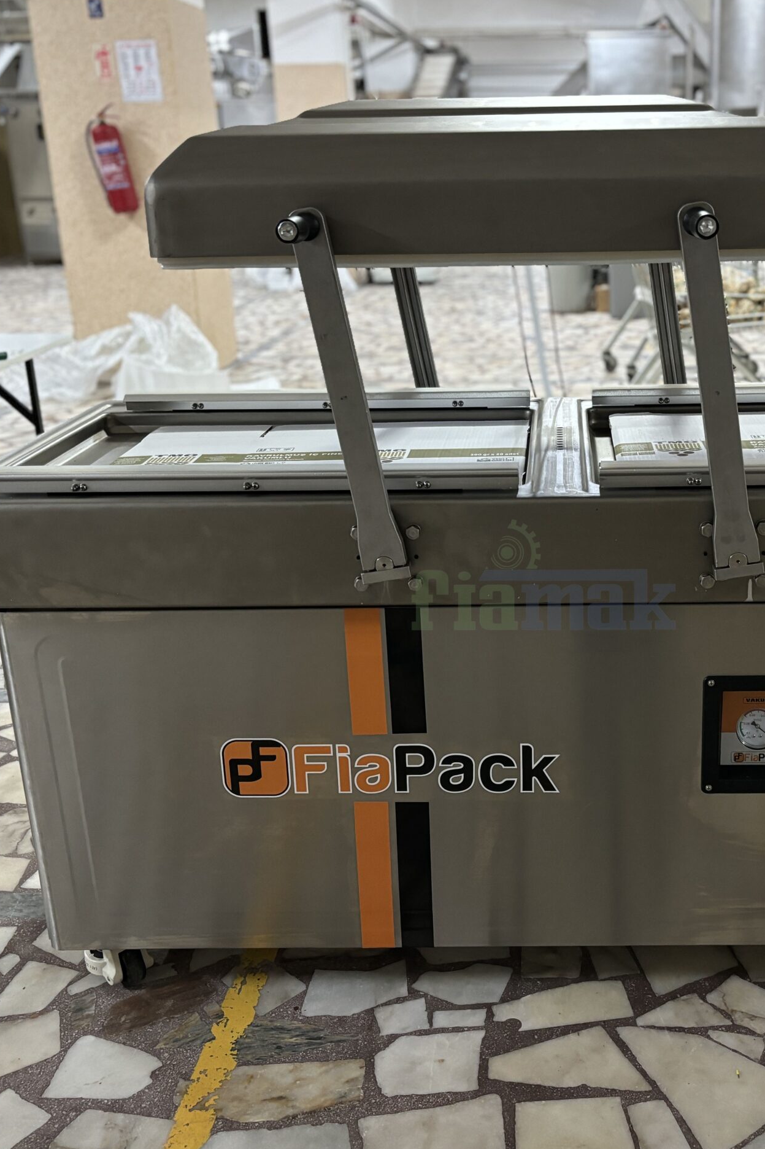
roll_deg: +0.9
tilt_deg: -18.8
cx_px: 541
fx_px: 1180
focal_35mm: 37
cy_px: 574
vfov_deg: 51.9
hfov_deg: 35.4
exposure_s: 1/33
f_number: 1.6
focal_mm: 5.96
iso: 400
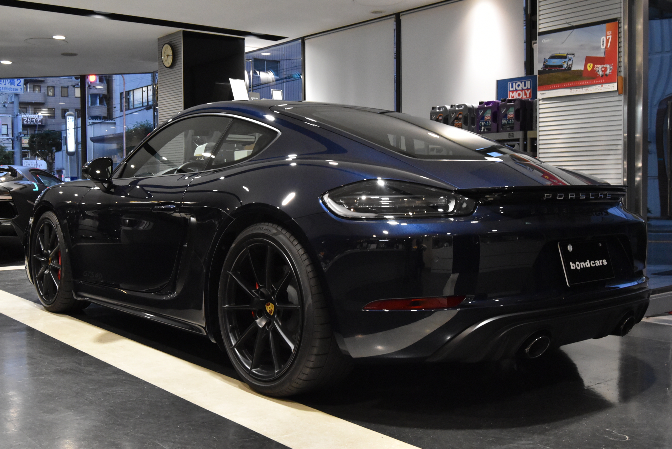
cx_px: 336
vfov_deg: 34.3
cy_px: 224
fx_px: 729
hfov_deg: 49.5
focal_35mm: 39
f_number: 8
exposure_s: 1/40
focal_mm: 26
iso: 3600
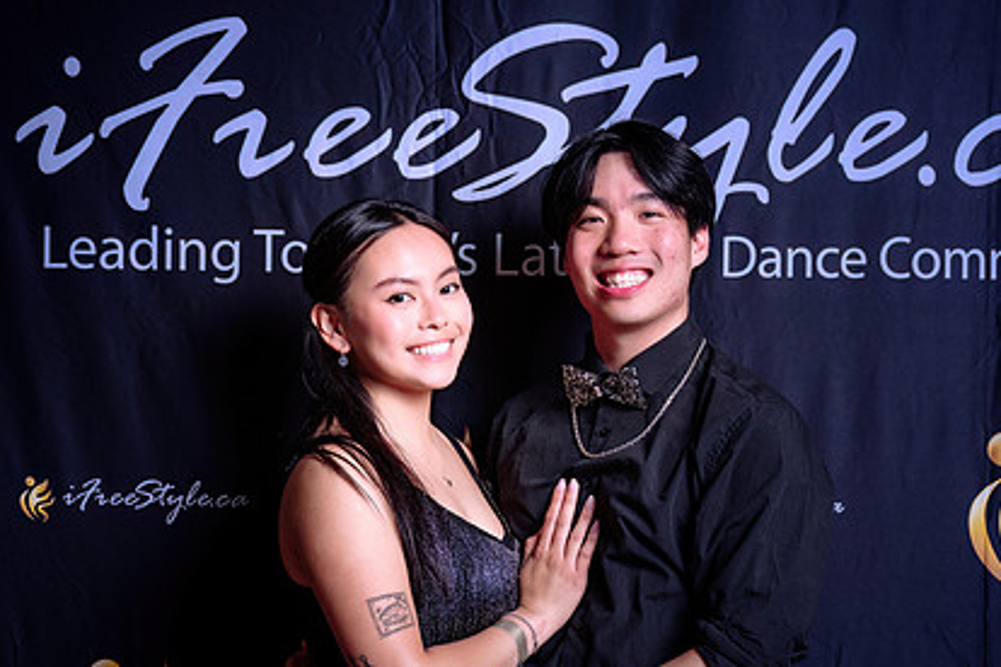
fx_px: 1946
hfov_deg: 28.8
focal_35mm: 70
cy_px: 456
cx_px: 515
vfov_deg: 19.4
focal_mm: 50
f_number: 4.5
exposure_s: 1/160
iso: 125
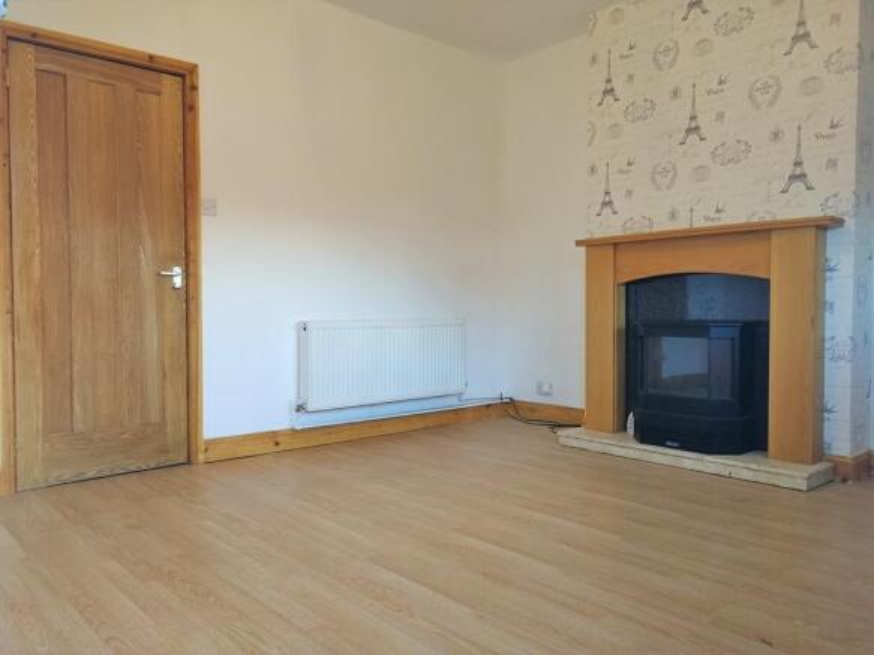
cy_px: 328
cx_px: 437
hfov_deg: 65.3
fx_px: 682
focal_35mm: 27
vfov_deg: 51.3
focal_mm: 3.95
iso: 125
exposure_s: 1/33.3
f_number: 2.2
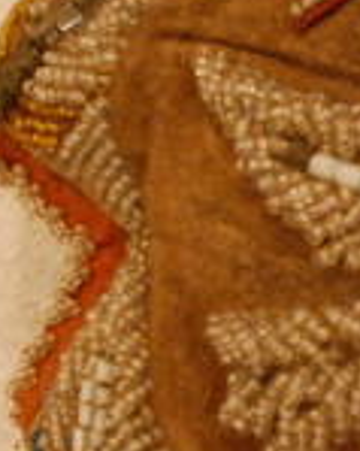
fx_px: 1507
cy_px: 241
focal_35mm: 113
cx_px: 604
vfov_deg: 17.0
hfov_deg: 12.6
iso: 1600
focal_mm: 18
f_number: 3.5
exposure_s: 1/30
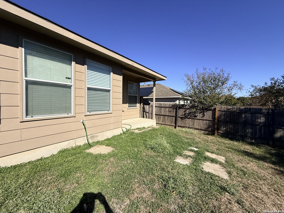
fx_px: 115
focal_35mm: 14
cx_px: 142
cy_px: 106
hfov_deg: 102.1
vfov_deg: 85.7
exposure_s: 1/3891
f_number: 2.2
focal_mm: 2.22
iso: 50
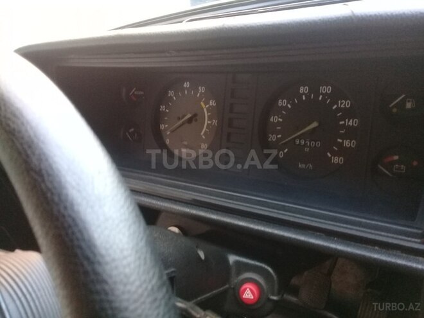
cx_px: 212
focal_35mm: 31
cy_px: 159
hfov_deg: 58.4
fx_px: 380
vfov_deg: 45.4
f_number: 2.2
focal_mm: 3.3
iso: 160
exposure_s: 1/33
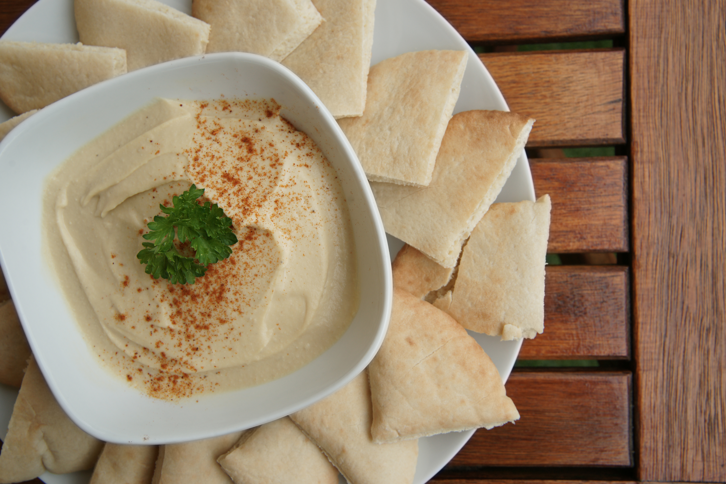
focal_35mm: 30
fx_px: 605
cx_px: 363
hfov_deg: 61.9
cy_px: 242
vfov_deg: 43.6
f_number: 11
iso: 200
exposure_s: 1/125
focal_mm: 30
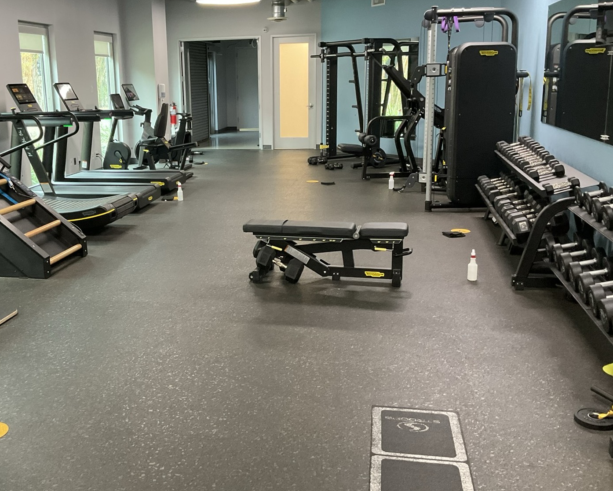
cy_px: 222
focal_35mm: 39
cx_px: 241
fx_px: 708
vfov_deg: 38.2
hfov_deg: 46.5
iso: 250
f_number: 1.8
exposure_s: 1/60
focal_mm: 3
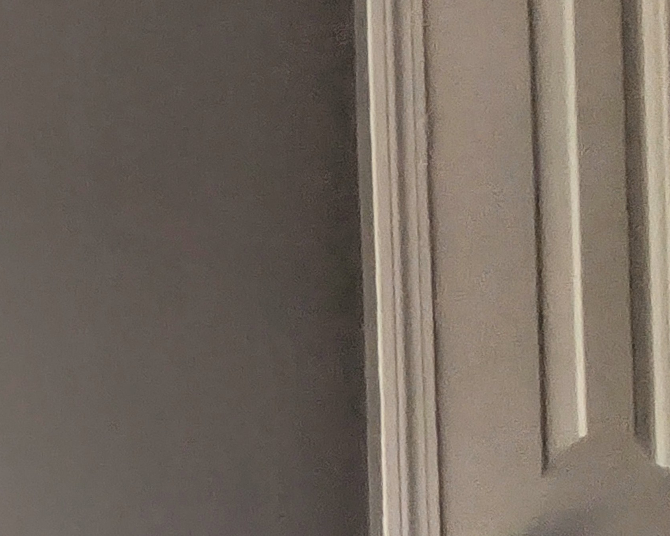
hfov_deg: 17.3
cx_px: -791
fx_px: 1071
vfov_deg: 26.8
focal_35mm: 54
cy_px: 518
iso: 52
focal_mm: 2.02
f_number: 1.7
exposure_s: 1/1053
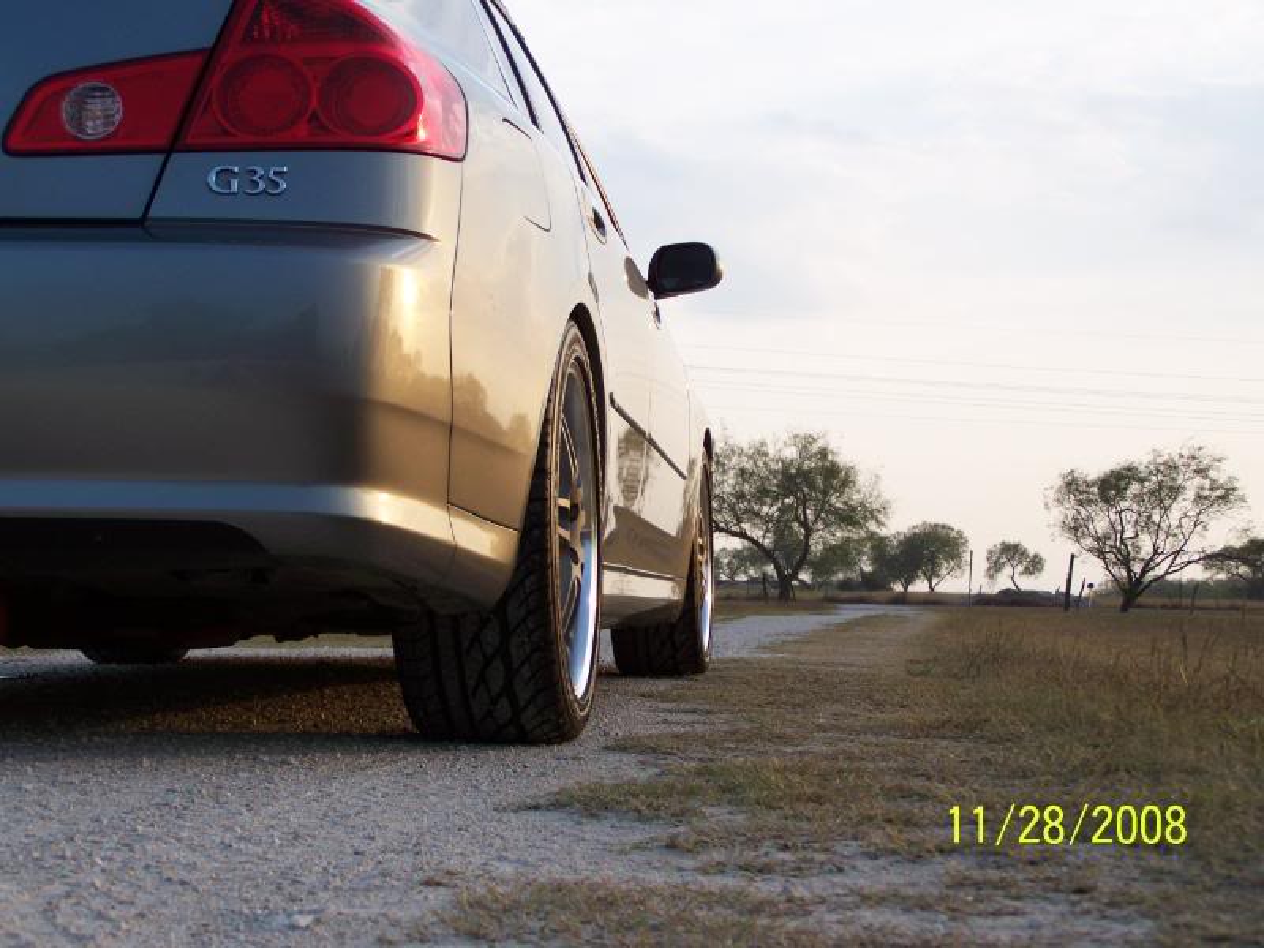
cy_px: 474
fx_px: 2446
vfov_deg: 21.9
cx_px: 632
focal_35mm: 67
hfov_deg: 29.0
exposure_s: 1/320
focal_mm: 11.2
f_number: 3.2
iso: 64
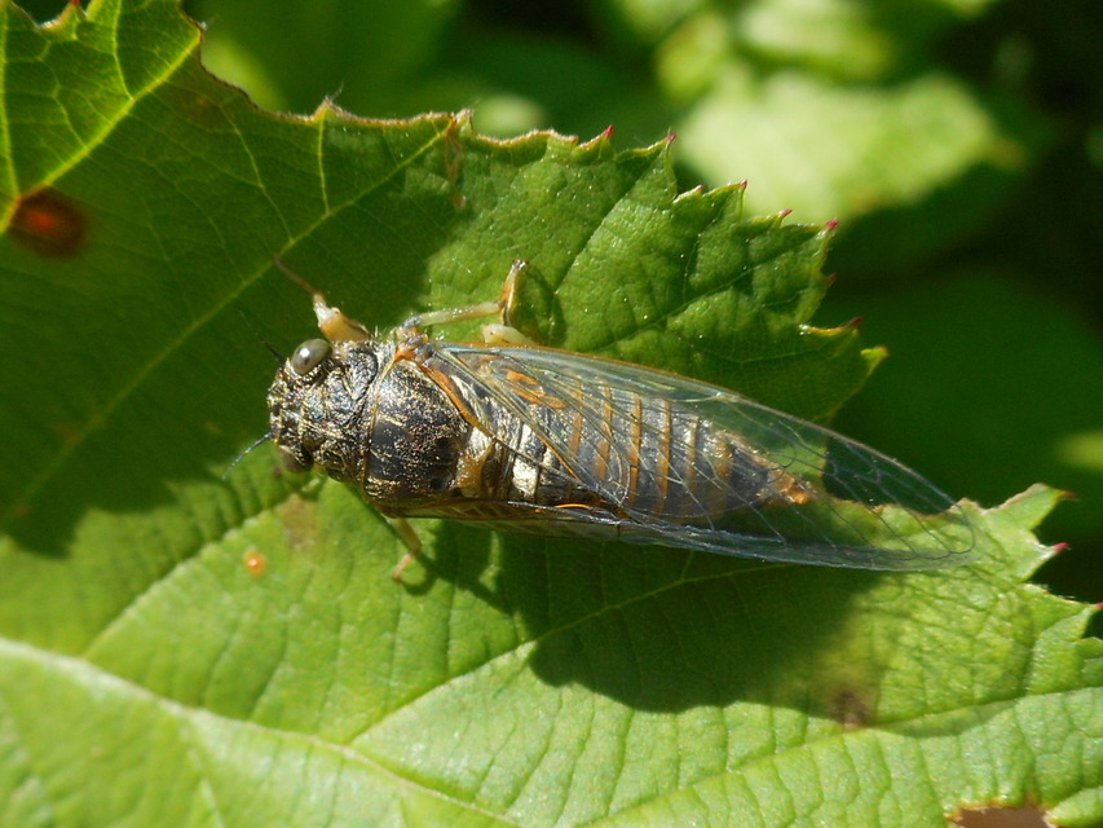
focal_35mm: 34
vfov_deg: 41.8
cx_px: 552
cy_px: 414
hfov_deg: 54.0
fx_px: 1084
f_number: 4.2
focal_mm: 6
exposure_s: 1/320
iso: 80
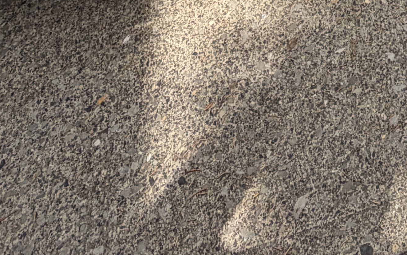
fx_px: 710
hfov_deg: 29.5
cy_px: -374
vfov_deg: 13.7
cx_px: 422
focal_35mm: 64
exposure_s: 1/770
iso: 32
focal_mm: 2.22
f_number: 2.2
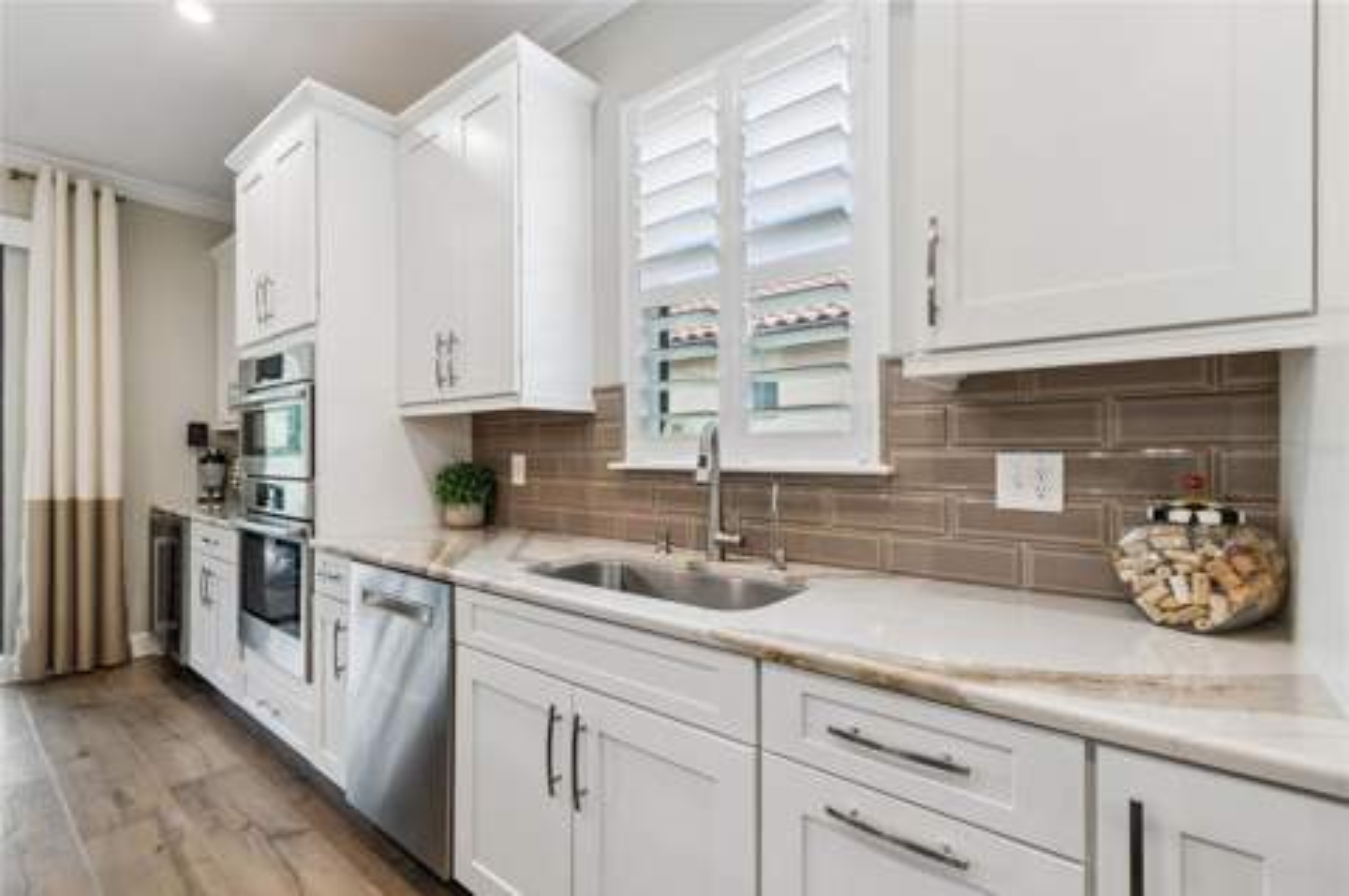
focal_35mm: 15
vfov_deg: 77.2
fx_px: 561
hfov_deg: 100.4
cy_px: 448
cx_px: 674
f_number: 7.1
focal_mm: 10
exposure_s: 1/6
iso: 100
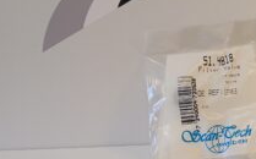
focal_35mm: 66
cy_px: 86
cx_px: 278
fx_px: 460
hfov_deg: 28.4
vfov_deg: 19.6
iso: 40
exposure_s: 1/50
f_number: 1.8
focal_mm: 3.98
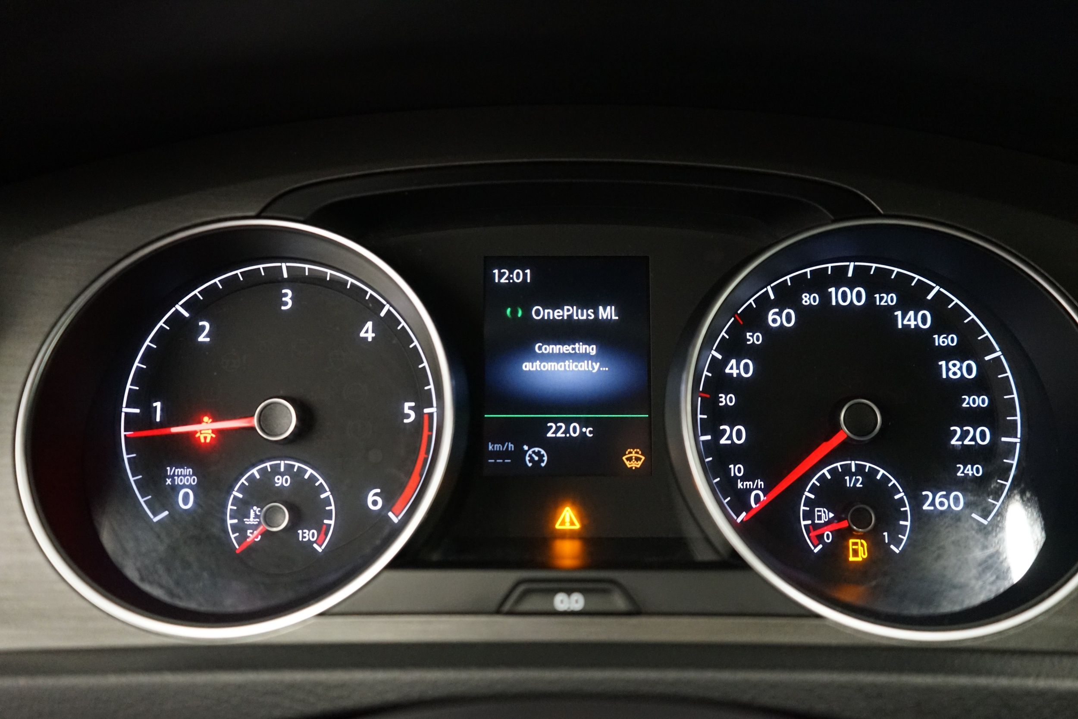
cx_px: 539
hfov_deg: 61.9
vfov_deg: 43.6
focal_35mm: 30
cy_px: 360
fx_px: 898
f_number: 3.5
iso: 5000
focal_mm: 30
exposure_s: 1/60
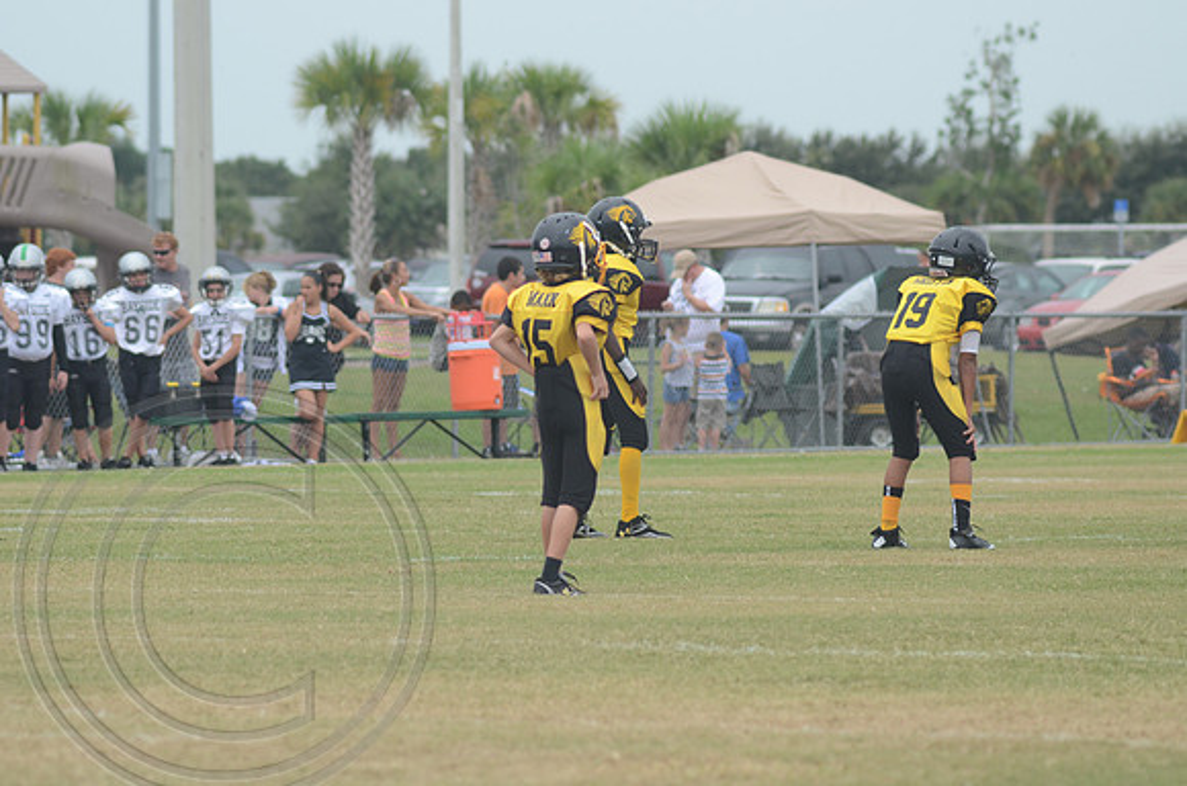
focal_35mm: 300
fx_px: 9870
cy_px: 393
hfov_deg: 6.9
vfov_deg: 4.6
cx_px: 594
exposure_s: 1/800
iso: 400
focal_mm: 200
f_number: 6.3
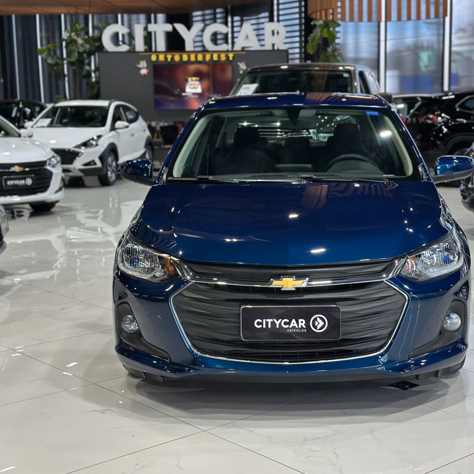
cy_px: 238
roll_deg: +0.4
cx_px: 289
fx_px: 883
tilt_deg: -8.9
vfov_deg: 30.0
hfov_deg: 30.0
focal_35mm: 57
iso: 200
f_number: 1.78
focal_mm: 6.86
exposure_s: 1/120
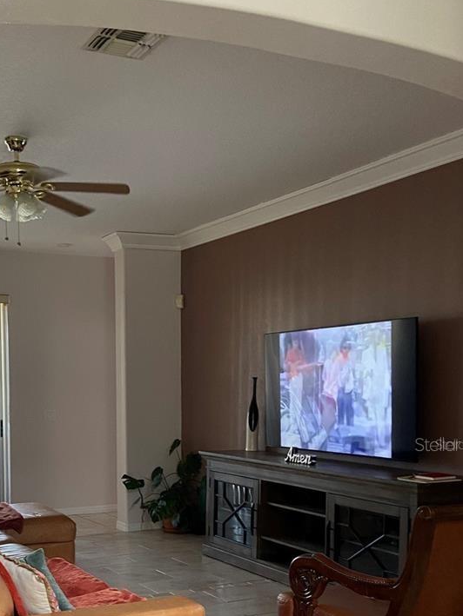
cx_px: 105
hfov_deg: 32.2
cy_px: 444
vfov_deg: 41.9
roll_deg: +1.7
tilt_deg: -3.7
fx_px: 784
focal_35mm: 44
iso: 200
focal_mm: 4.25
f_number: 1.8
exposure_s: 1/60
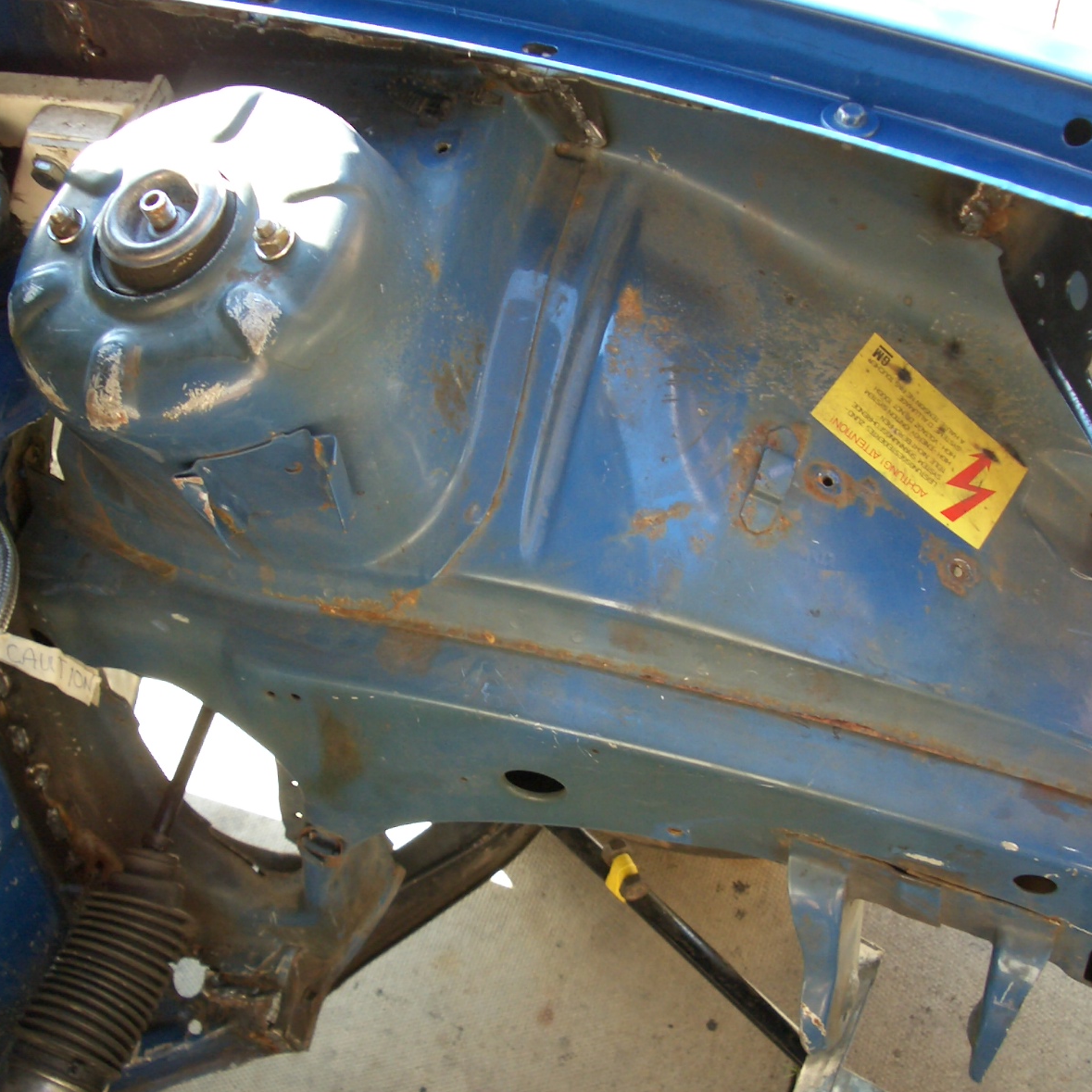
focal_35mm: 42
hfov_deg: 40.0
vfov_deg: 40.0
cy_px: 541
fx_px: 1499
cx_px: 516
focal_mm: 5.8
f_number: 2.6
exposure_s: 1/100
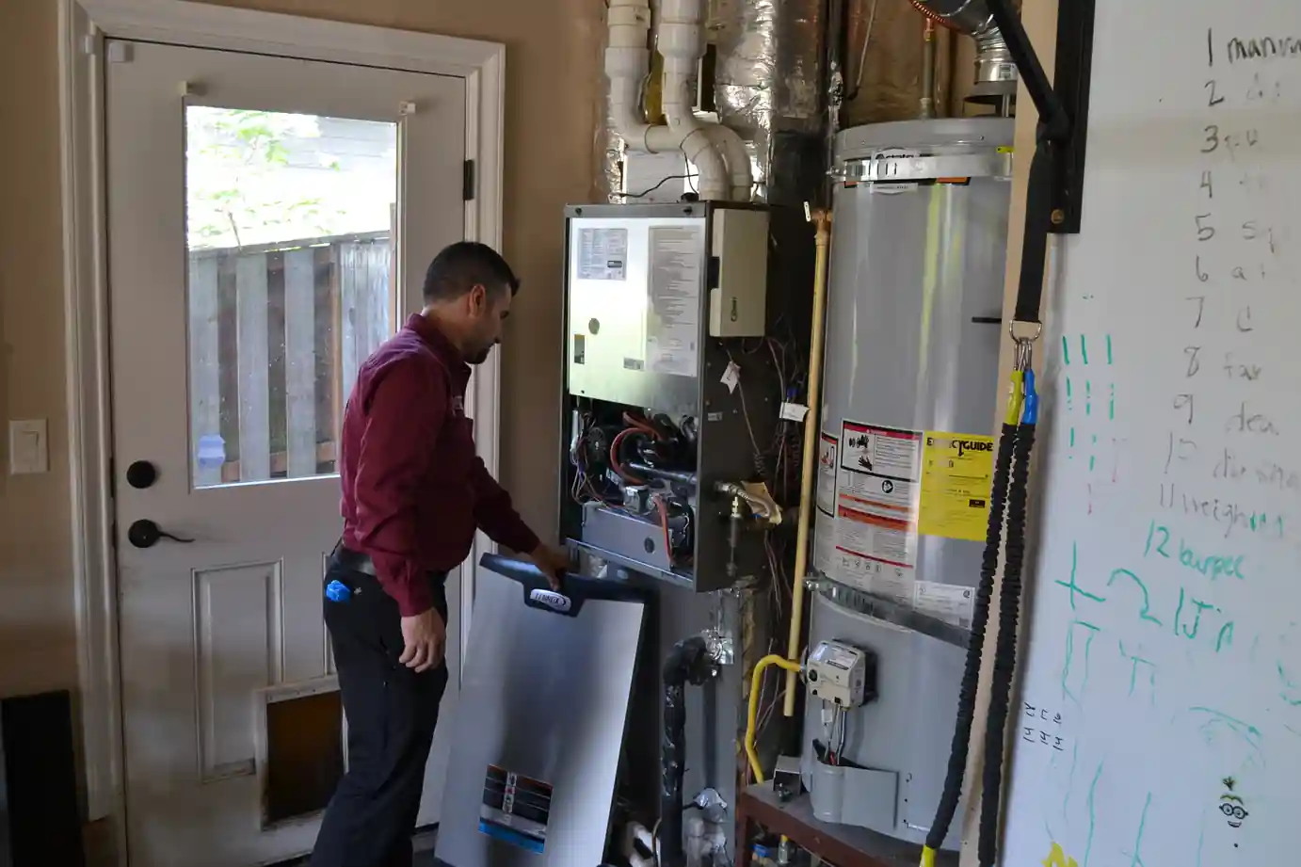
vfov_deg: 36.9
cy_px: 434
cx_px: 650
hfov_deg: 53.1
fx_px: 1301
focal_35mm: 36
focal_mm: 24
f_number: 4.2
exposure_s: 1/80
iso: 400
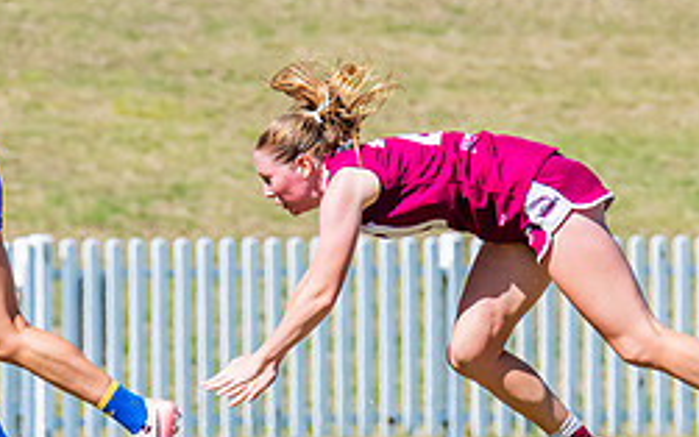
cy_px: 144
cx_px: -99
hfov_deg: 1.6
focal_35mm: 1278
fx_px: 24351
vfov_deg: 1.0
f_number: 9
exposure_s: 1/1600
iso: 800
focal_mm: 420
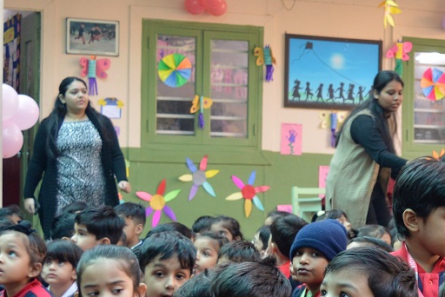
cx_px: 530
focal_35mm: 118
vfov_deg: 11.6
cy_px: 200
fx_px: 1465
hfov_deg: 16.6
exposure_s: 1/40
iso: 400
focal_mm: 27
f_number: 5
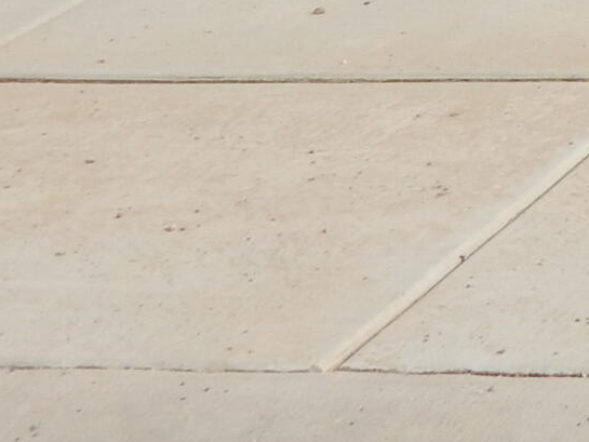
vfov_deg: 7.5
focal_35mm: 187
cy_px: -552
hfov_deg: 9.1
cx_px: 1601
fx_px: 3183
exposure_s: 1/500
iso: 125
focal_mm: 6.1
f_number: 6.7
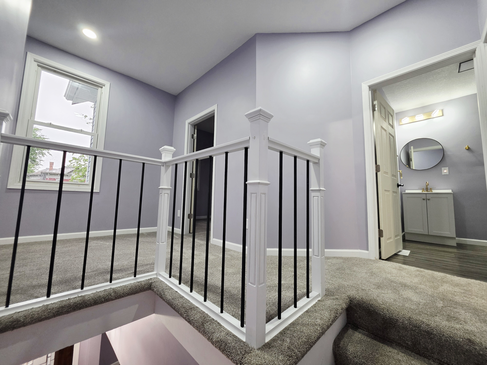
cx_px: 244
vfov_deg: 89.9
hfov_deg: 106.2
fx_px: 183
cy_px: 182
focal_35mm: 13
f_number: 1.9
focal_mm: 2.2
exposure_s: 1/60.2
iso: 200
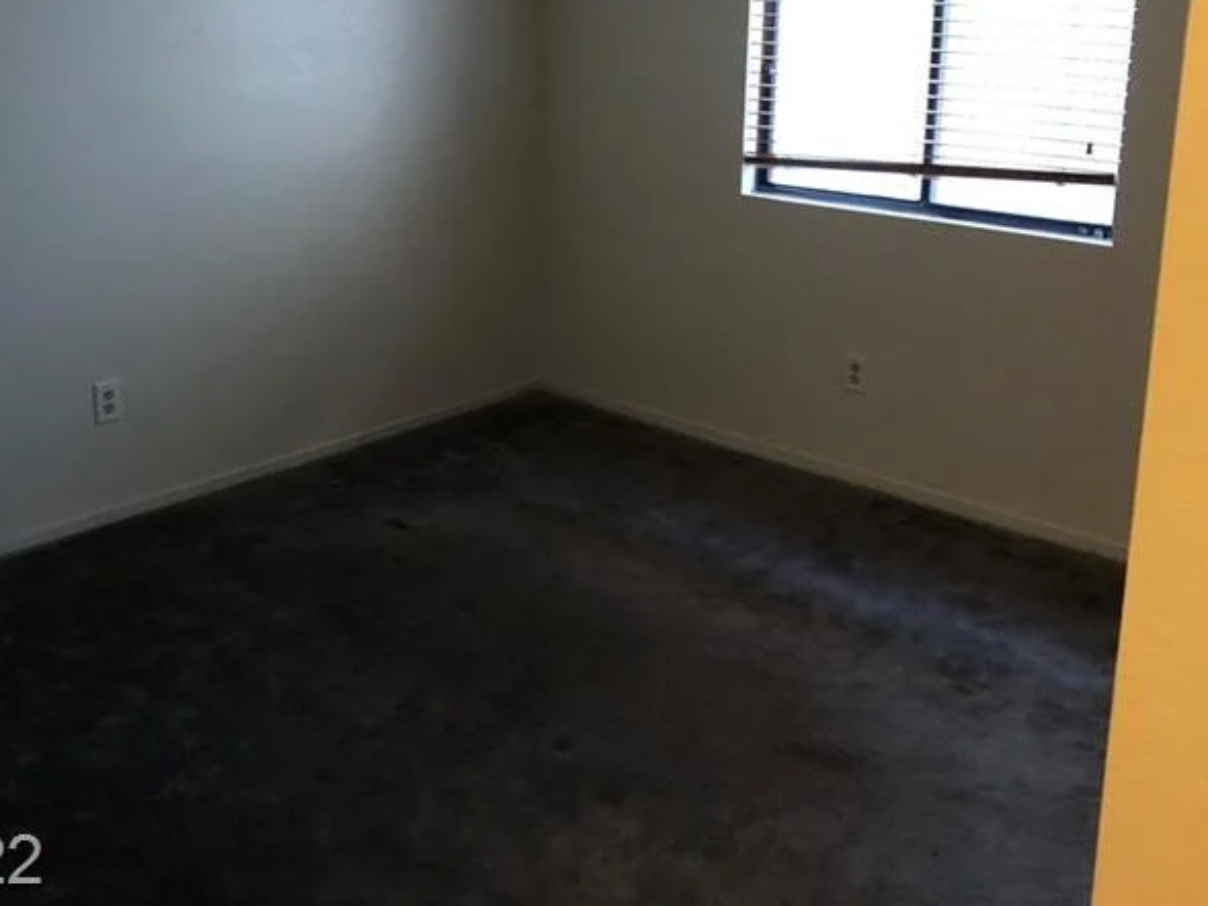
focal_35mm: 38
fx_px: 1326
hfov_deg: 48.9
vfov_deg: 37.3
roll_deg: +0.2
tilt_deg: -12.3
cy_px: 293
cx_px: 554
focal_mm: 3.99
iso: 100
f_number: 1.8
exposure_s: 1/10
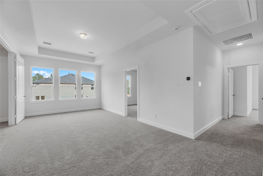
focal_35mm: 14
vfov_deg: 81.2
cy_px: 88
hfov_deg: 104.2
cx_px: 132
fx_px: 102
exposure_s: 1/13
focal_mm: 14
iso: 250
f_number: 9
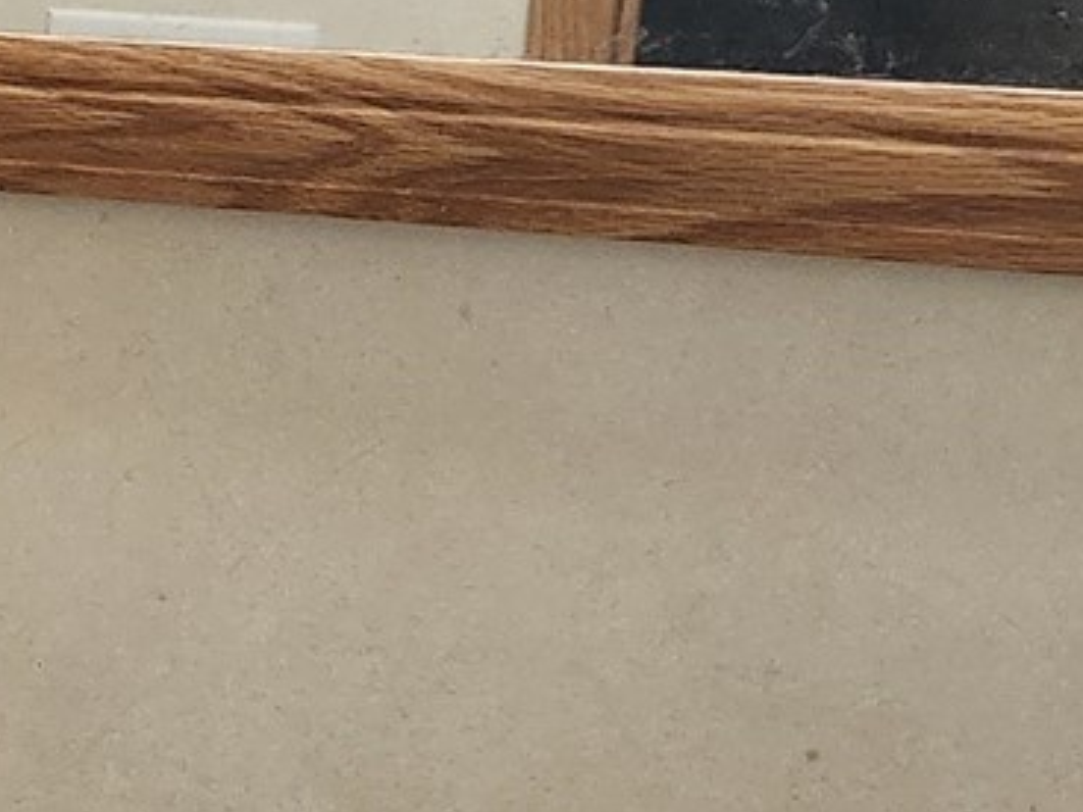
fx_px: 4005
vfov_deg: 11.6
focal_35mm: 128
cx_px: -1592
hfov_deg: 12.1
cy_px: 400
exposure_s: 1/120
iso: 320
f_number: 1.8
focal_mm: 5.4
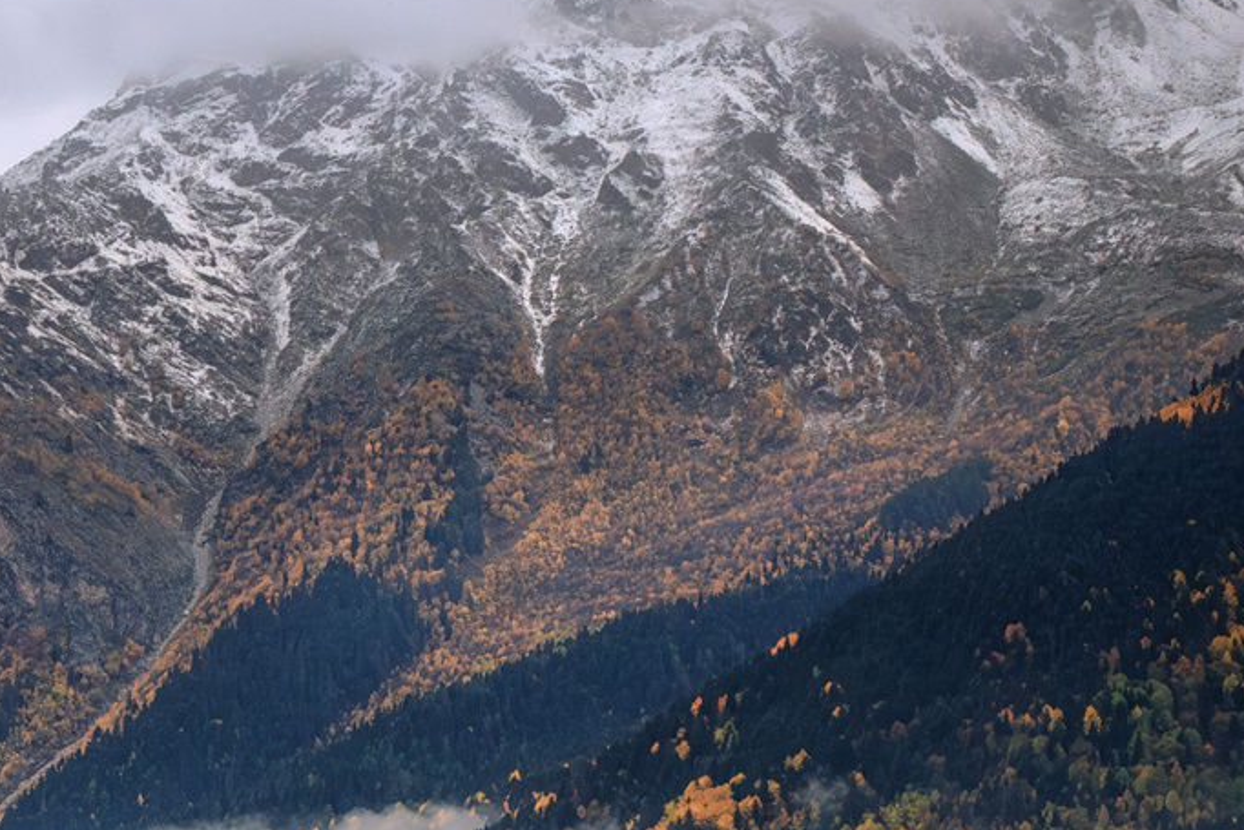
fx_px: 6843
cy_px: 513
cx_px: -179
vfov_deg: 6.9
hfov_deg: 10.2
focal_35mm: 198
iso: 500
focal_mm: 50
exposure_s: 1/240
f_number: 11
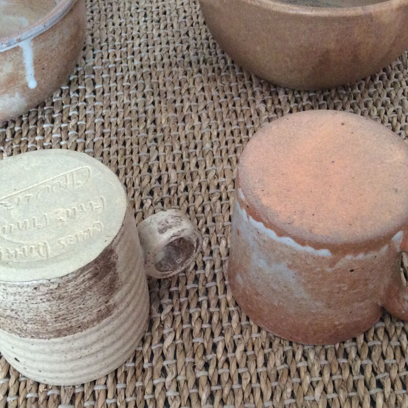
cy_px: 247
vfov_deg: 35.2
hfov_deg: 35.3
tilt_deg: -53.3
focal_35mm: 48
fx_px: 640
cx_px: 184
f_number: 2.4
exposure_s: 1/25
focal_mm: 3.3
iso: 200
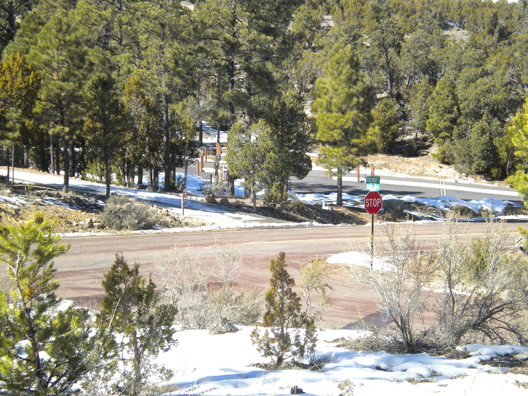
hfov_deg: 24.7
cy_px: 198
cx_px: 264
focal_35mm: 79
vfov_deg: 18.7
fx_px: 1205
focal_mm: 14.3
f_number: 5.1
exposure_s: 1/220
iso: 80
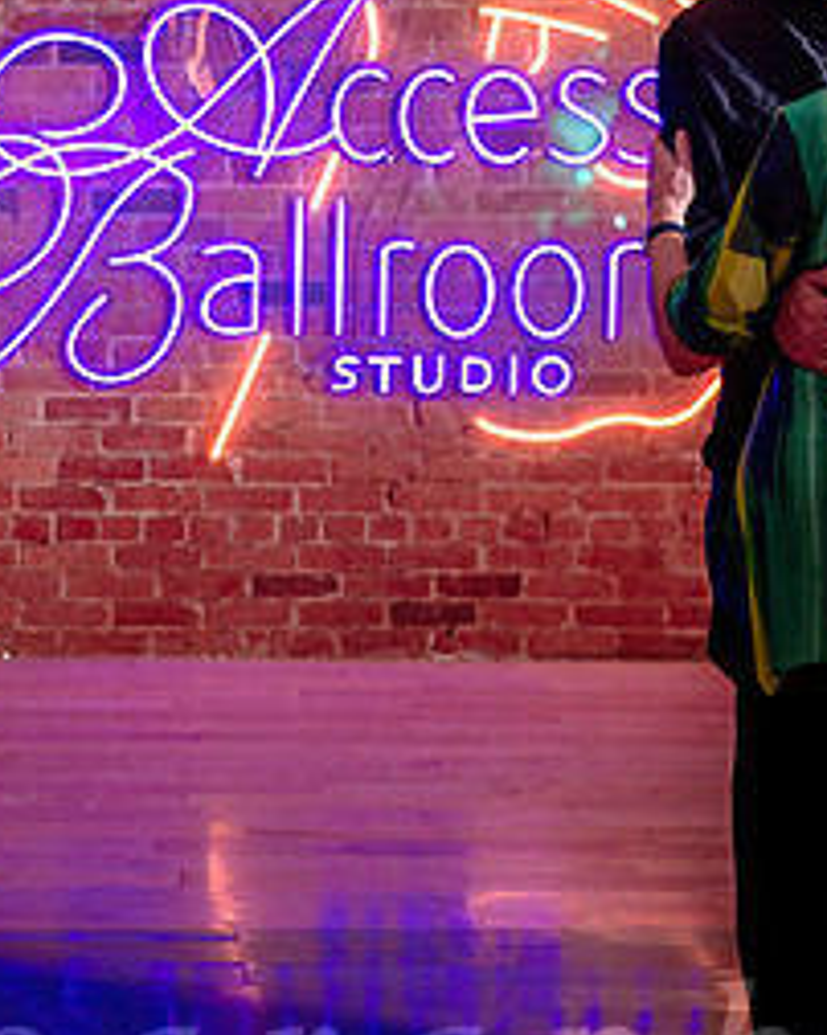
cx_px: 54
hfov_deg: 17.7
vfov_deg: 22.4
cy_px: 380
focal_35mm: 85
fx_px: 2604
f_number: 2.8
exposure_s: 1/80
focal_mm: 32
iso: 800
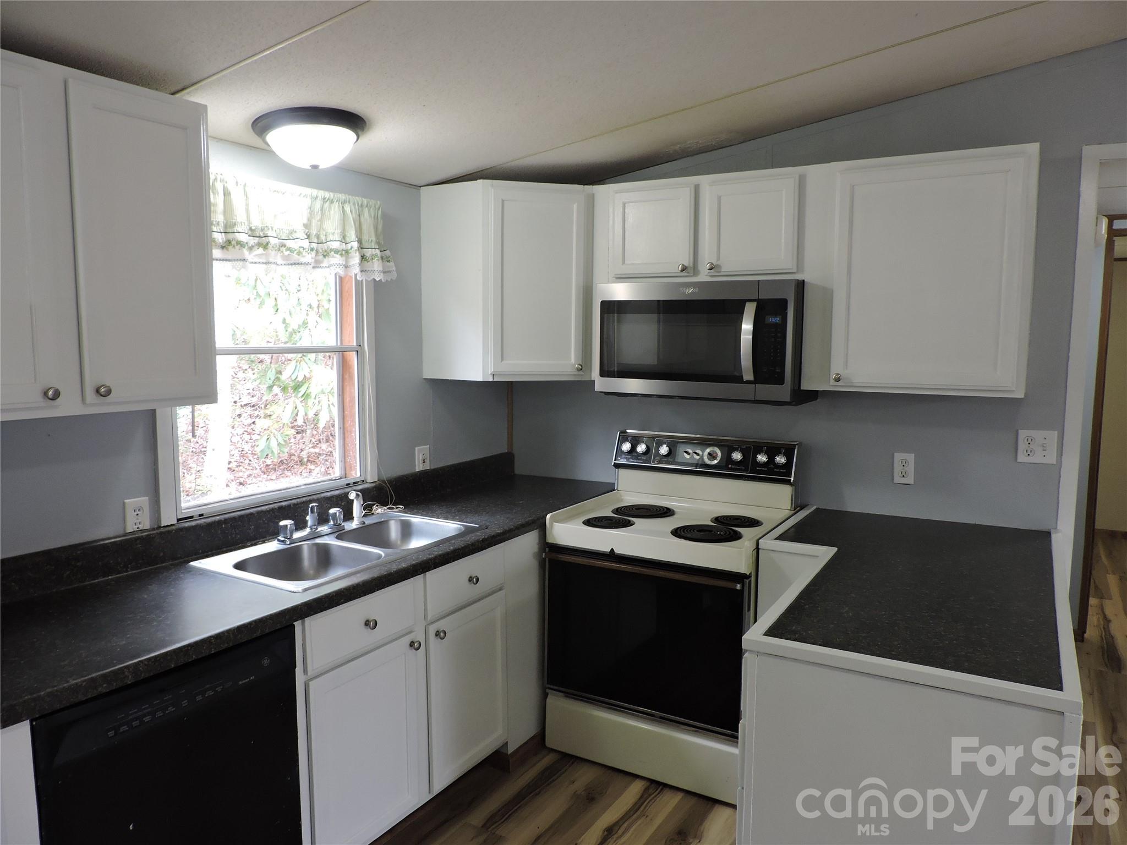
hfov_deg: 71.6
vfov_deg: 56.8
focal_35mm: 24
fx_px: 781
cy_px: 422
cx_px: 564
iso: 200
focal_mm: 4.3
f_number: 3
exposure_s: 1/30
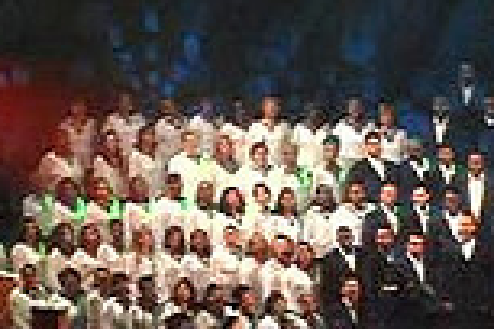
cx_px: 300
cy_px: 285
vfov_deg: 6.0
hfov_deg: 9.0
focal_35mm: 228
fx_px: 3128
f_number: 4.5
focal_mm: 40
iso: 800
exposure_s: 1/30
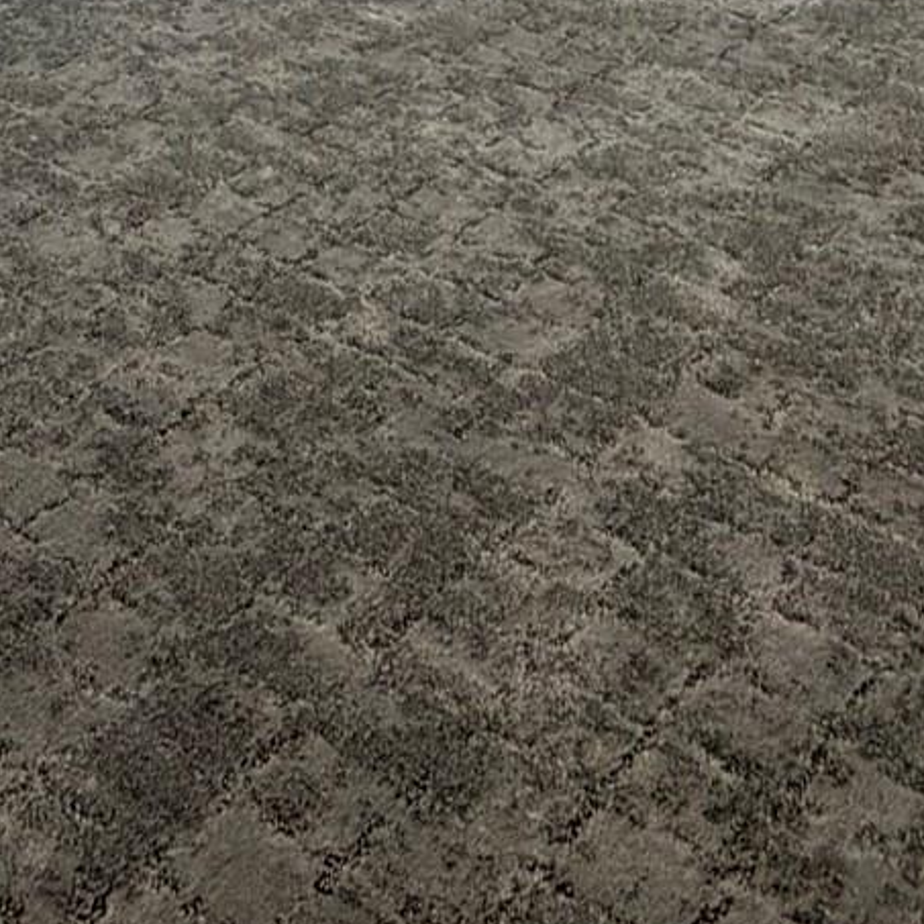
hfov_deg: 30.6
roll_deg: +1.9
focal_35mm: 56
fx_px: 1691
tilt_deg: -3.6
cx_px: 485
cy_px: -516
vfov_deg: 23.4
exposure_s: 1/121
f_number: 2.2
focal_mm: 2.22
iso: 250
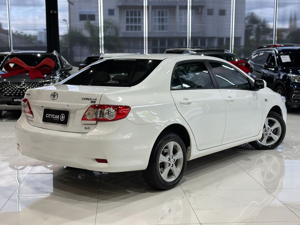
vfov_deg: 30.3
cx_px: 150
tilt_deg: -8.0
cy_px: 112
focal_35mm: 48
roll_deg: +0.4
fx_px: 416
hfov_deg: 39.7
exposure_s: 1/129
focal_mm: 6.86
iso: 100
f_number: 1.78
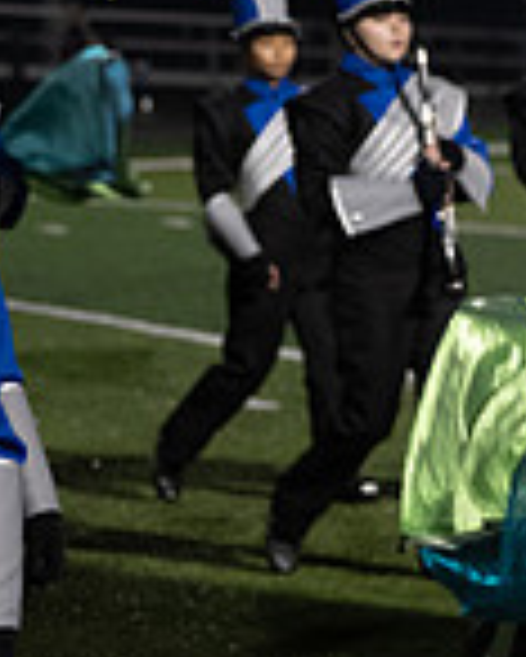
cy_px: 155
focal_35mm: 261
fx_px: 5074
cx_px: 1281
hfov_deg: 5.7
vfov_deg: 7.4
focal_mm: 70
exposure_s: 1/400
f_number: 3.5
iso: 2000
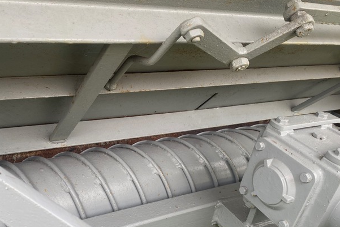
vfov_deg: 36.6
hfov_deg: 52.9
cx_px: 142
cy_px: 149
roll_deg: -1.7
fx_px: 340
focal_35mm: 36
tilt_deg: -14.4
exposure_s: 1/121
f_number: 1.8
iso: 40
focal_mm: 4.25
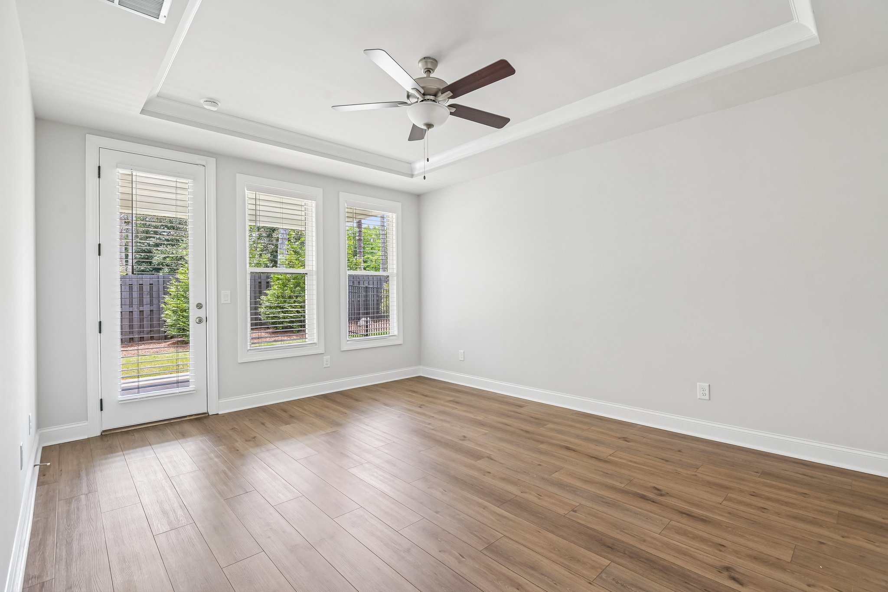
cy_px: 296
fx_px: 395
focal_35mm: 16
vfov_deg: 73.7
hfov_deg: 96.7
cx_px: 444
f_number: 8
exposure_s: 1/15
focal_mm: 16
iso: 220
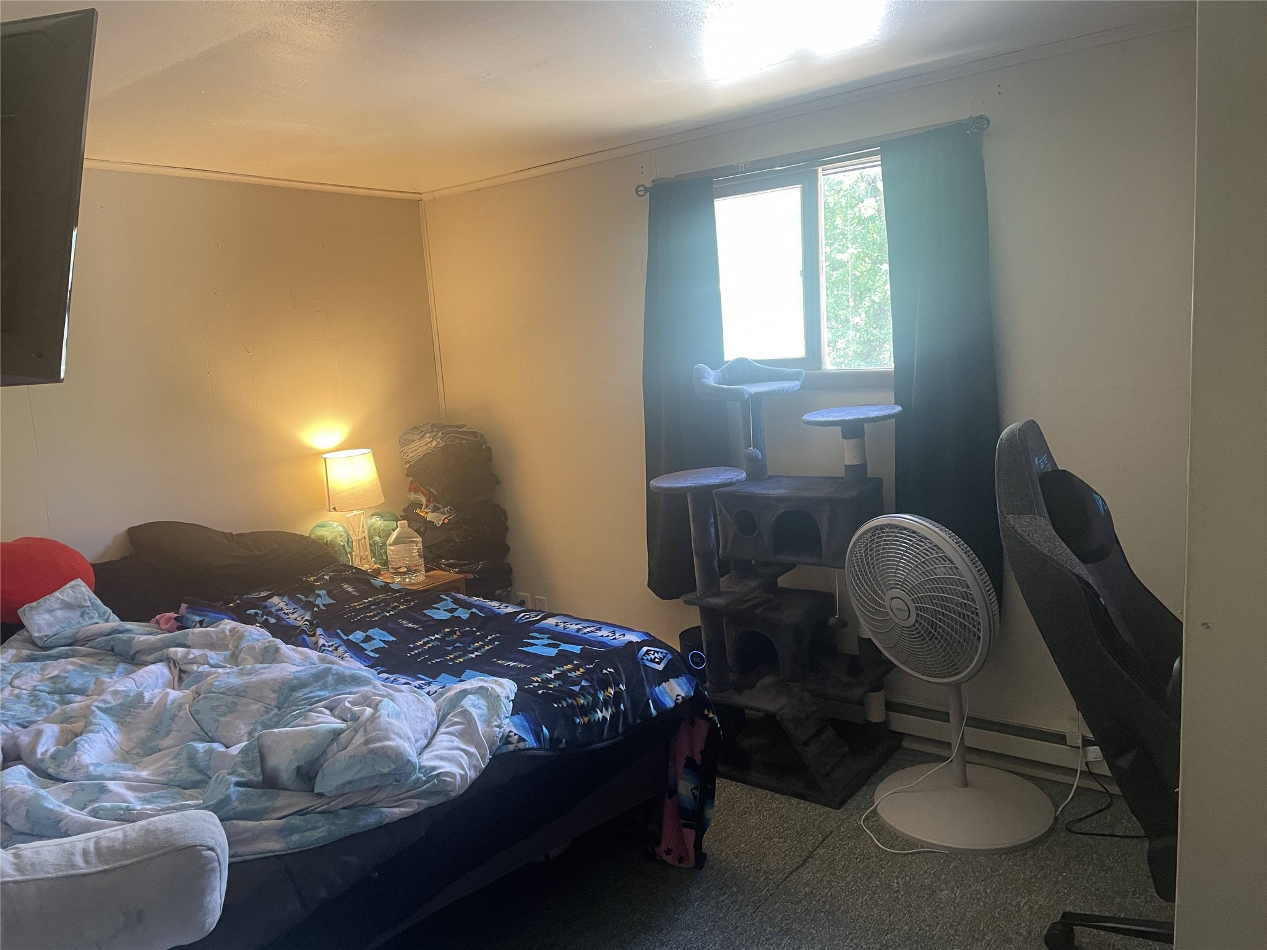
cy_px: 475
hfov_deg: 67.3
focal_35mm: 26
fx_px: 952
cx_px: 634
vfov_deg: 53.1
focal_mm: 4.2
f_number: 1.6
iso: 125
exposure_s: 1/60
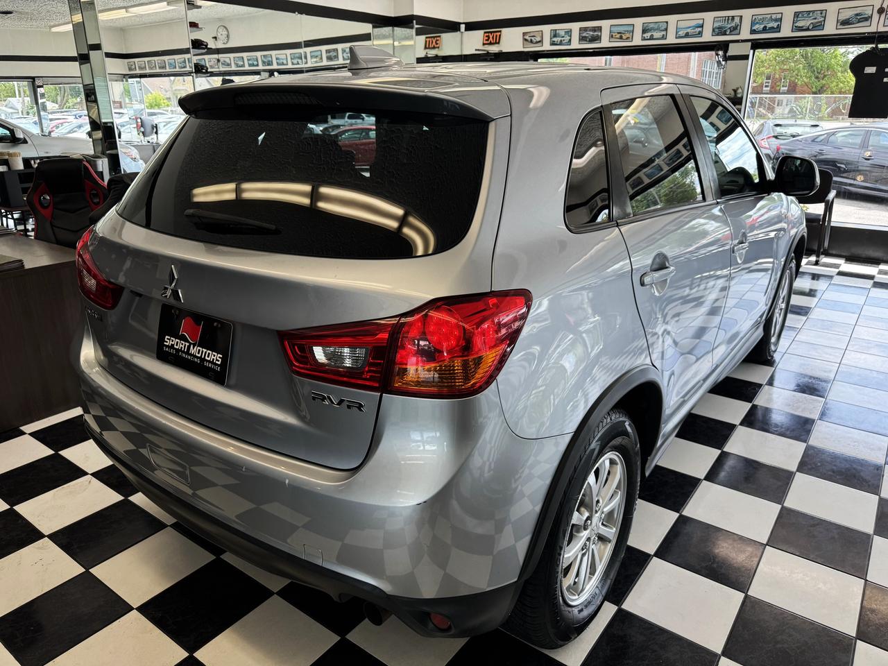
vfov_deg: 56.8
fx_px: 616
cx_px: 444
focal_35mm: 24
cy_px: 333
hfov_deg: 71.6
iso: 64
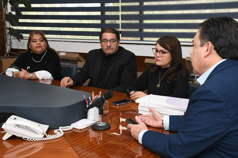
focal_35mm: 52
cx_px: 119
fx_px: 344
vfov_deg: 26.0
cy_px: 79
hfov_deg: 38.2
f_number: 8
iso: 4000
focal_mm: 35
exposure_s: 1/125
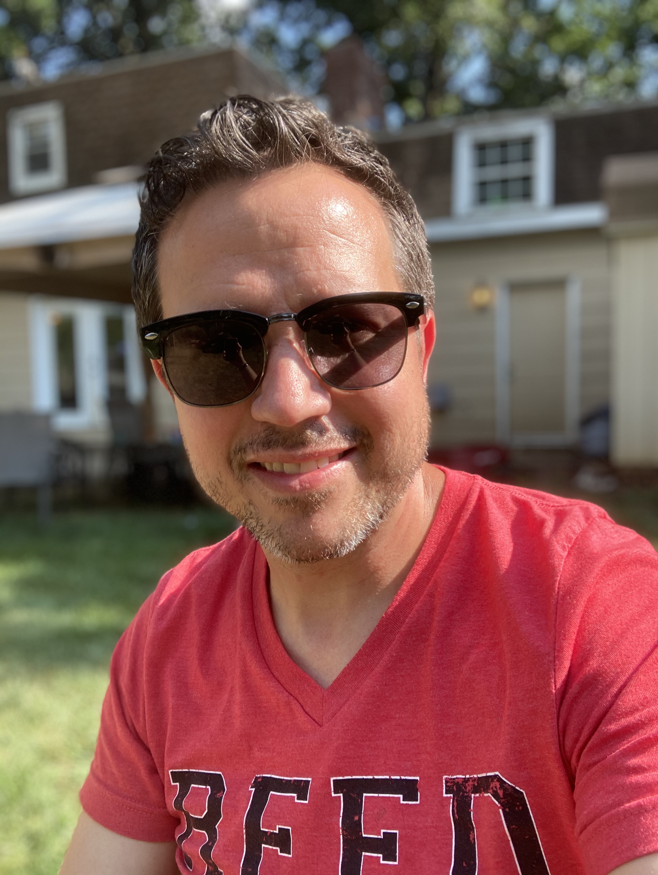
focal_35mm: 32
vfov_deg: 56.8
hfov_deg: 44.2
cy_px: 438
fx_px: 810
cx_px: 329
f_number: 2.2
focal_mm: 2.87
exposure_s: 1/263
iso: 20
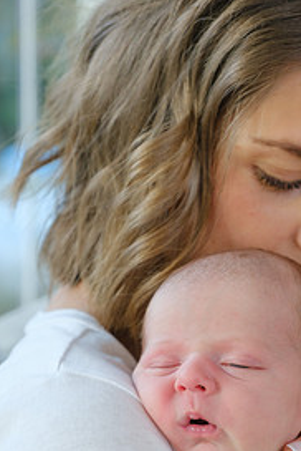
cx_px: 232
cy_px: 247
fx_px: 1363
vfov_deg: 18.7
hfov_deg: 12.6
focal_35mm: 109
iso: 500
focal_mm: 44.1
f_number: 3.6
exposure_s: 1/60
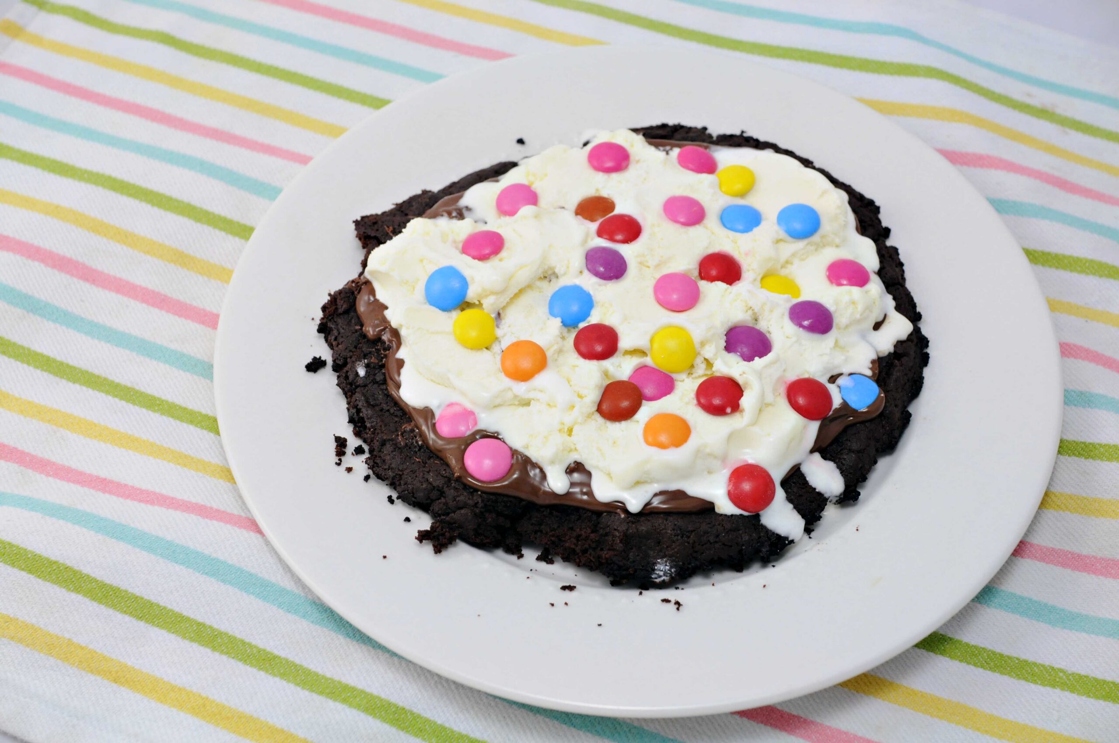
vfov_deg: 29.8
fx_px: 1397
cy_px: 372
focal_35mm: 45
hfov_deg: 43.7
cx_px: 560
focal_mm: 30
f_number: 6.3
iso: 800
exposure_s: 1/100
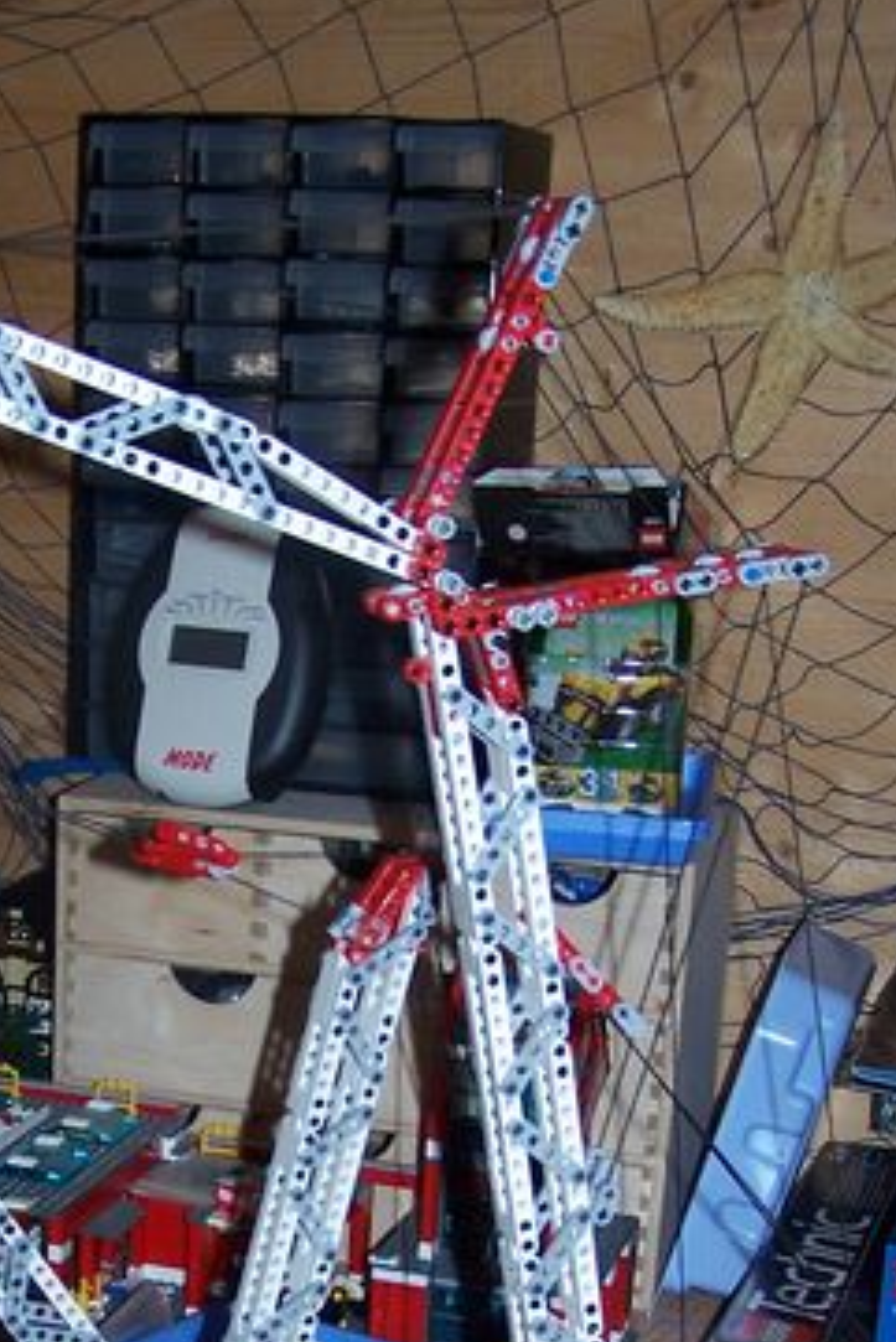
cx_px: 268
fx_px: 2611
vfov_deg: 27.9
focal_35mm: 70
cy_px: 1164
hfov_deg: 19.4
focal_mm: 6.3
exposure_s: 1/60
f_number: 2.8
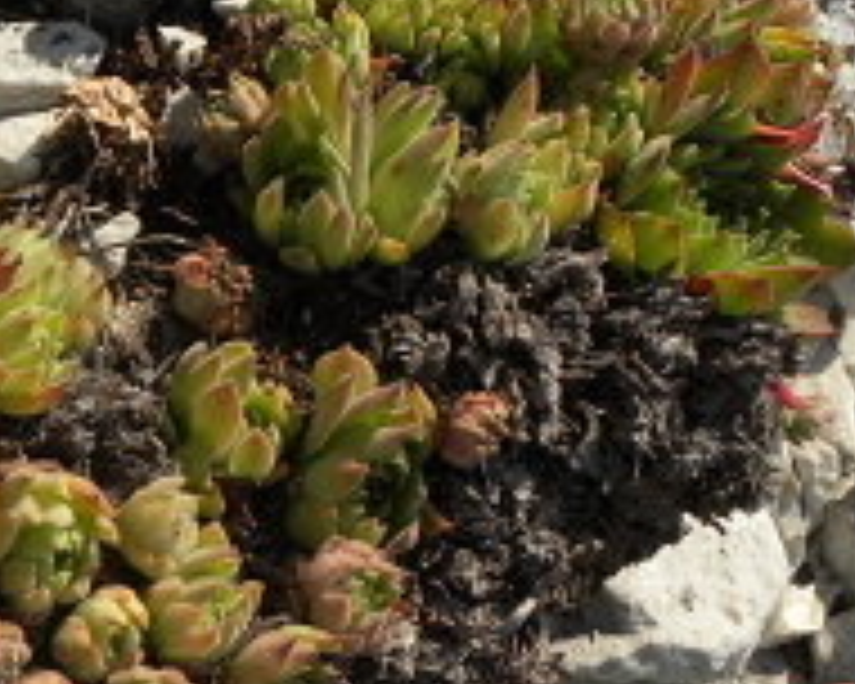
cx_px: 135
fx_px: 2556
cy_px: 392
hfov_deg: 18.8
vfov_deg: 15.2
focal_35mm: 101
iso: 64
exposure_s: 1/500
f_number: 5
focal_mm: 7.3
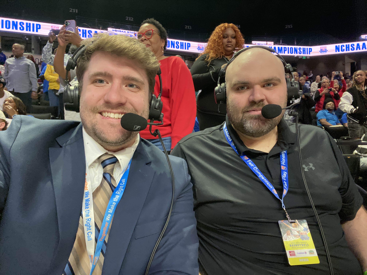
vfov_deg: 58.9
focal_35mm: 23
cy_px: 138
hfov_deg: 73.9
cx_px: 184
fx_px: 244
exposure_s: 1/48
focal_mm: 2.71
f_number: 2.2
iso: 400
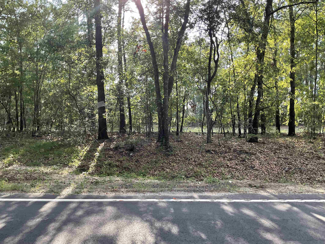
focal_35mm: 29
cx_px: 162
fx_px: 272
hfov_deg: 61.7
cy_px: 122
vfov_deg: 48.2
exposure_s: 1/120
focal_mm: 3
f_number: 1.8
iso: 20
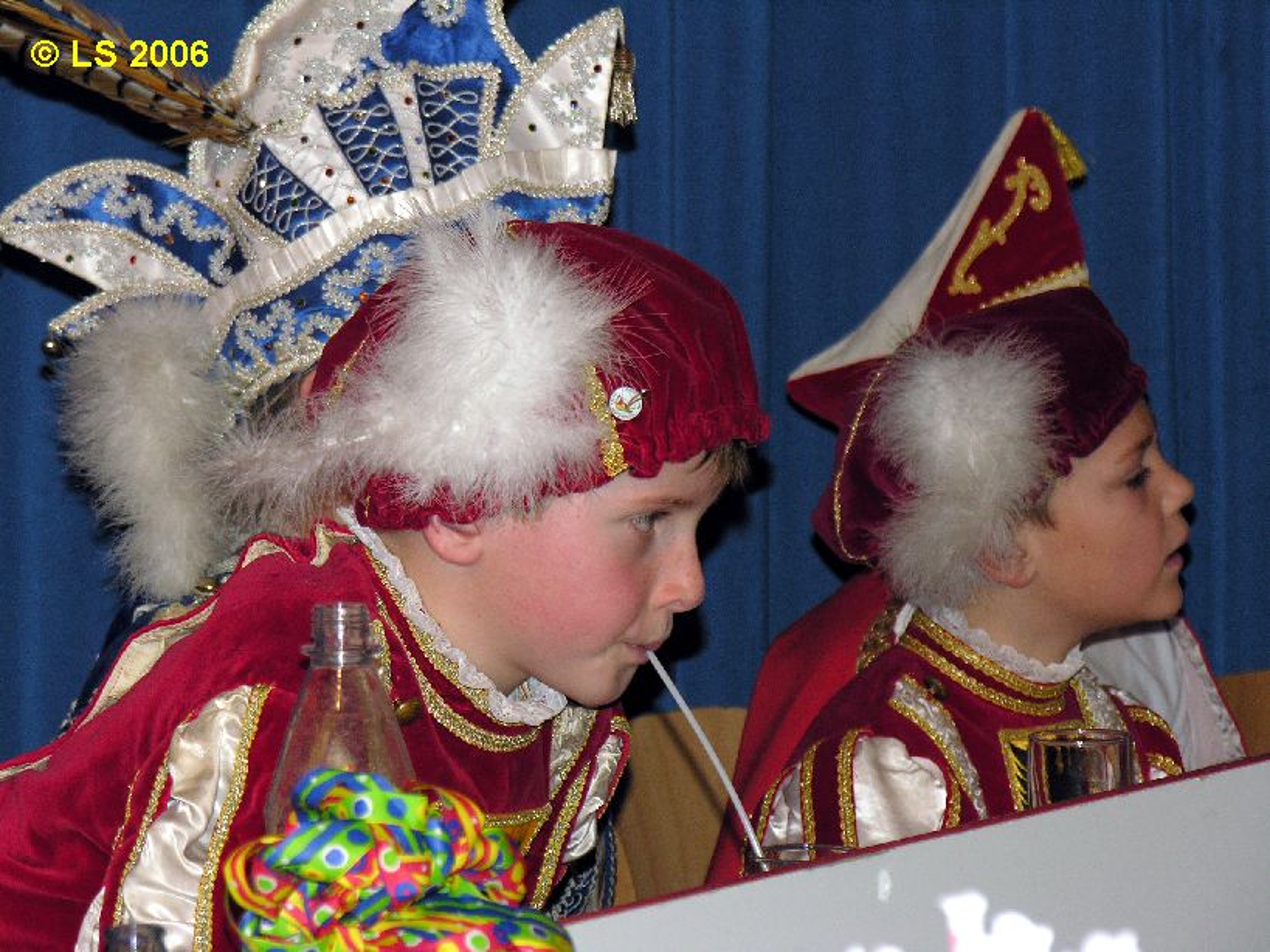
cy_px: 476
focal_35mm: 192
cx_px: 635
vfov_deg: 7.7
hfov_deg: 10.3
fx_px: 7043
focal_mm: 49
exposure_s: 1/120
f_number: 4.1
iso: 100
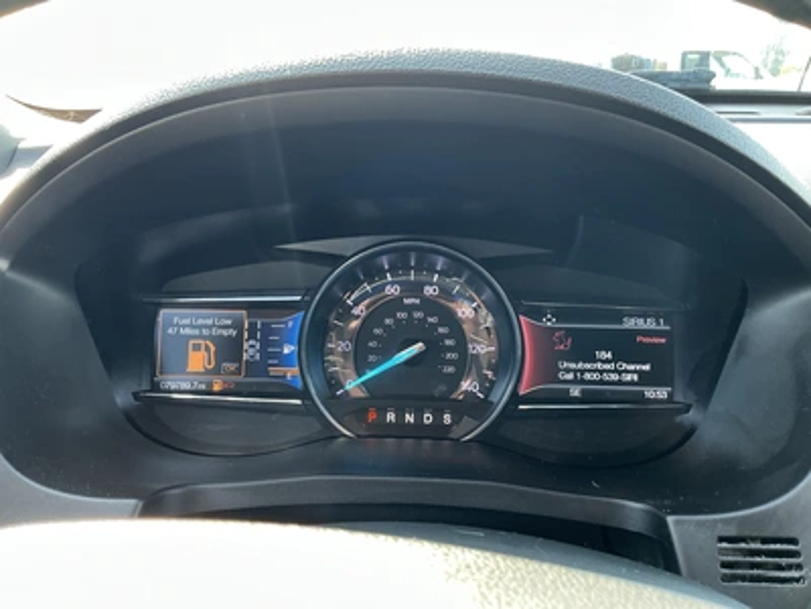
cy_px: 304
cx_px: 406
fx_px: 656
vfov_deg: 49.7
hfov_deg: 63.4
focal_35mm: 28
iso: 64
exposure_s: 1/71
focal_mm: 3
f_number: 1.8
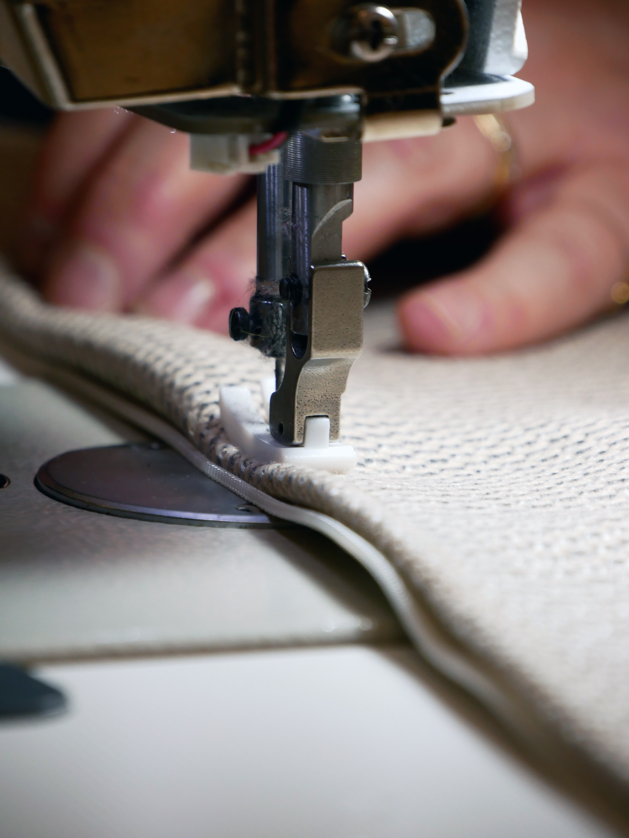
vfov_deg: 7.1
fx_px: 6779
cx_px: 314
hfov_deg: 5.3
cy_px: 419
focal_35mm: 280
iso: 640
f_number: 5.6
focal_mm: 140
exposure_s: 1/320
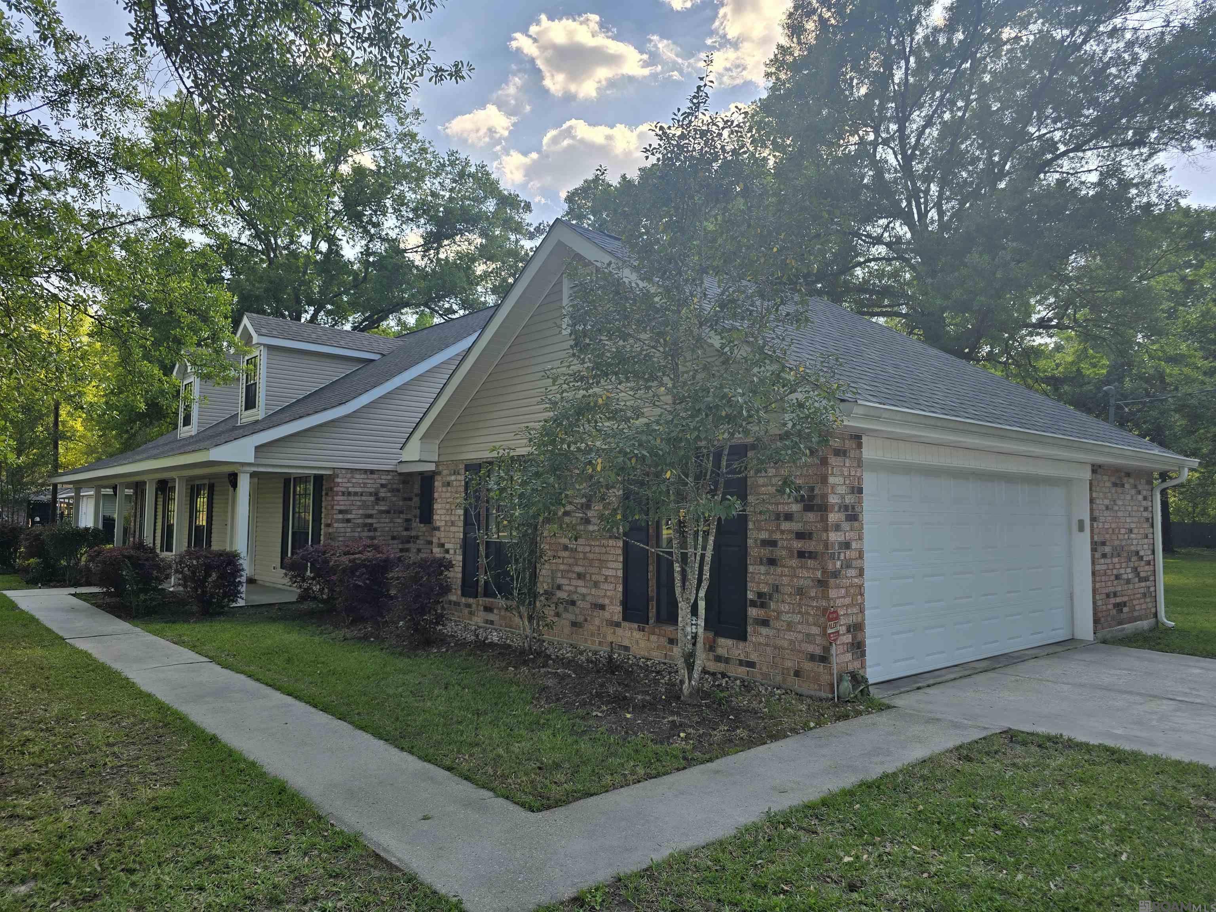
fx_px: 808
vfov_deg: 58.9
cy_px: 456
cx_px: 608
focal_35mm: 23
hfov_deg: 73.9
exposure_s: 1/453
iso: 12
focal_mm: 6.3
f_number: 1.7
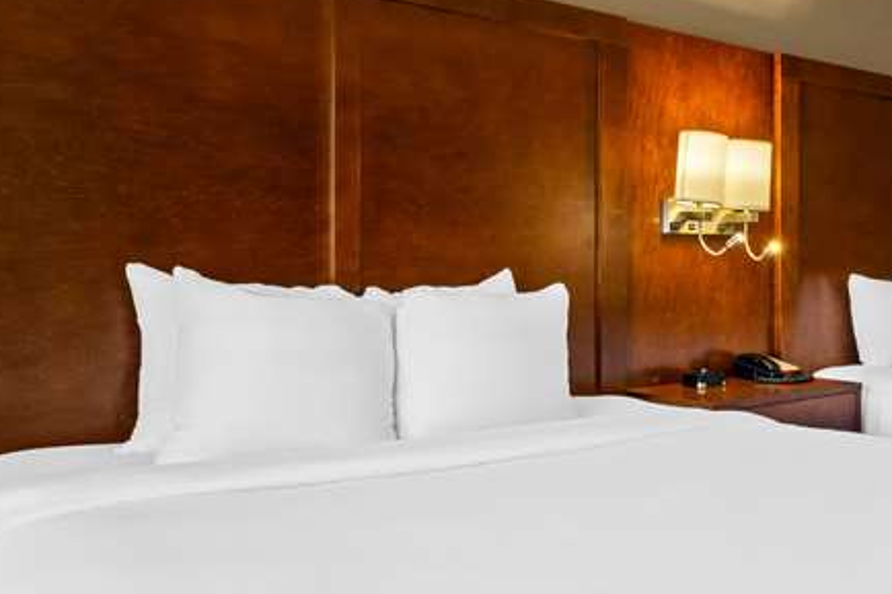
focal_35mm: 33
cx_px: 1004
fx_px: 817
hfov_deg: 43.0
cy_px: 343
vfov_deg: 39.8
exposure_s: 1/1.67
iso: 250
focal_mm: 14
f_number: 8
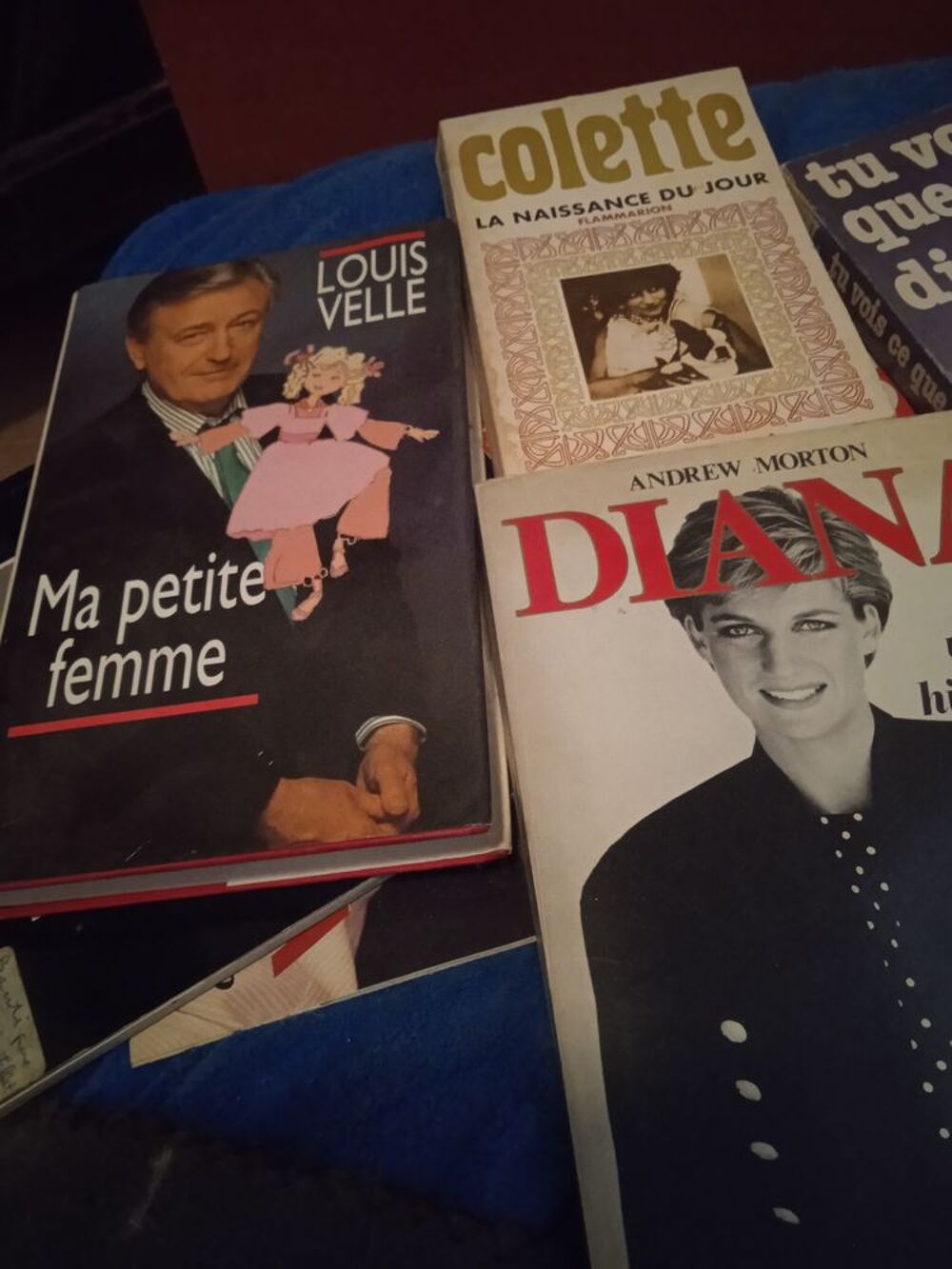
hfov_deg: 49.8
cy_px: 634
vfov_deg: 63.4
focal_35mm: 28
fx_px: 1027
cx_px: 476
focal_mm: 3.43
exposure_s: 1/14.3
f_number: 2.2
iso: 2284
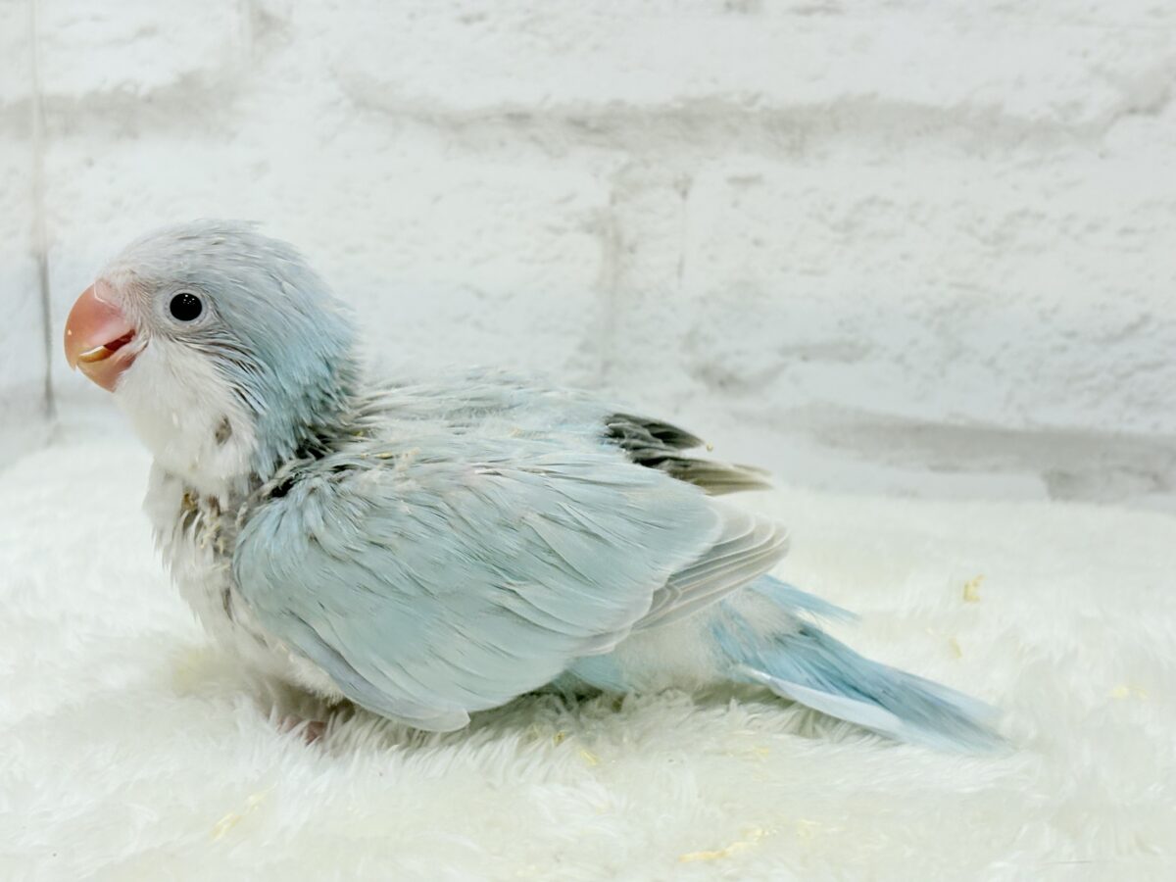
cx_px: 588
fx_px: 1767
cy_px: 441
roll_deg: -1.1
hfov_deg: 36.8
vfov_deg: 28.0
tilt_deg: -11.6
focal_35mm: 52
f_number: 1.6
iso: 64
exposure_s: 1/100
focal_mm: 5.96
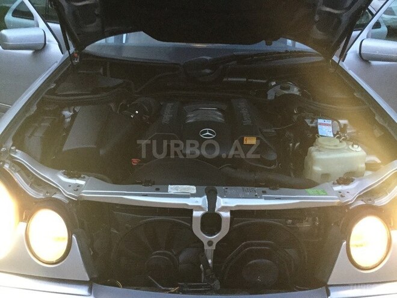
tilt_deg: -26.0
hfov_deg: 58.4
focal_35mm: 31
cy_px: 149
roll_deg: -1.2
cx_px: 198
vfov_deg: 45.4
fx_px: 356
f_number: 2.4
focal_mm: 3.3
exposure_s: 1/17
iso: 400
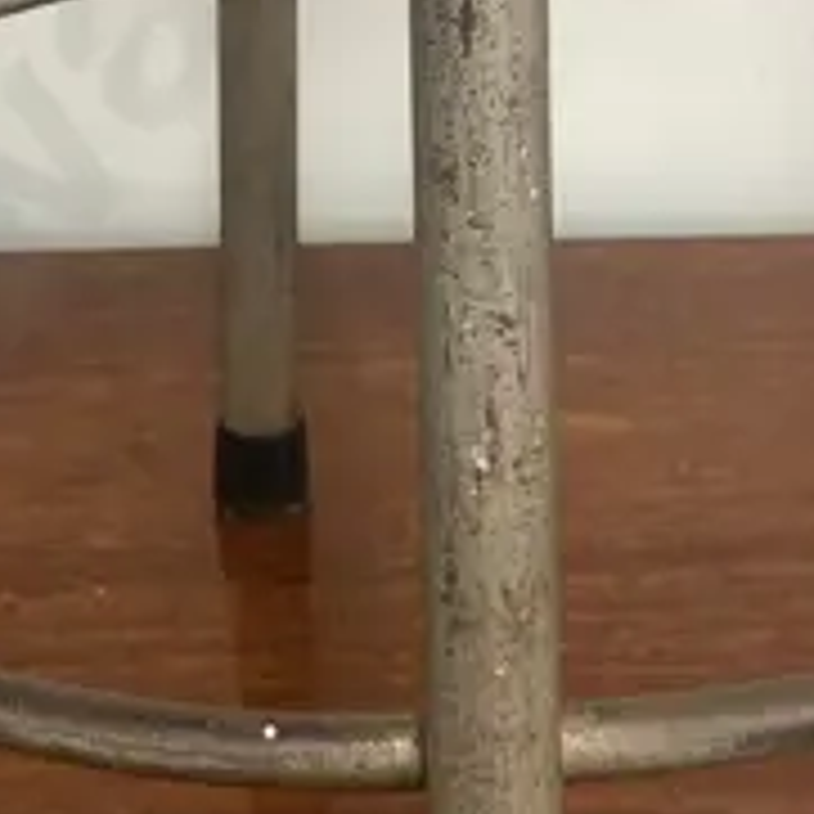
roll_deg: +2.5
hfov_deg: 13.4
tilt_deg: -20.6
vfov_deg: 12.9
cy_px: -274
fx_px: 3459
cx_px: 369
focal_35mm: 130
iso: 80
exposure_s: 1/50
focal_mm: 4.25
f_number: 1.8
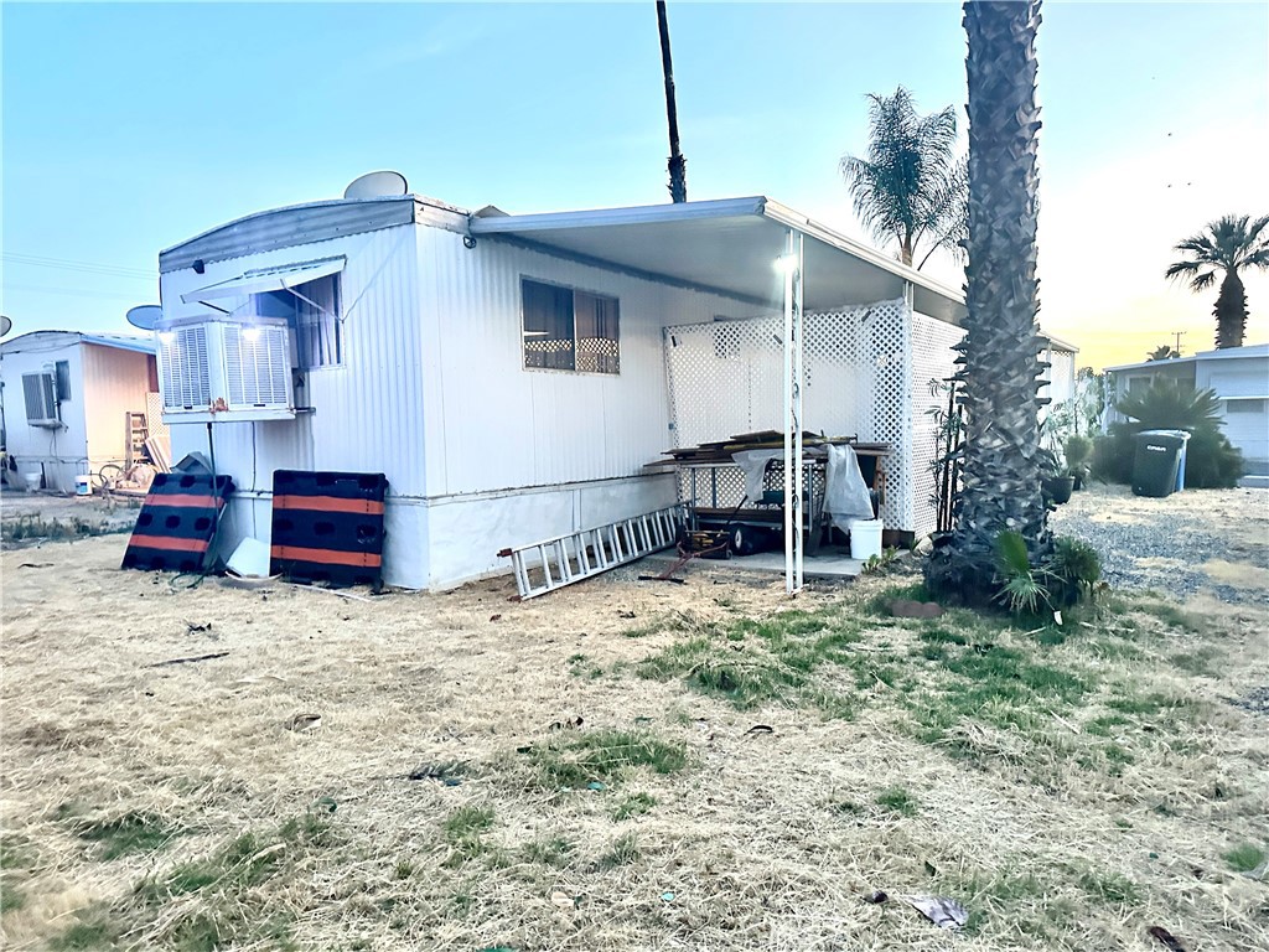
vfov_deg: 56.8
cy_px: 476
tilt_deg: -2.2
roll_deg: +0.8
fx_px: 880
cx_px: 634
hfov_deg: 71.6
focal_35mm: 24
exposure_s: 1/55
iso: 800
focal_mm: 6.86
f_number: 1.78
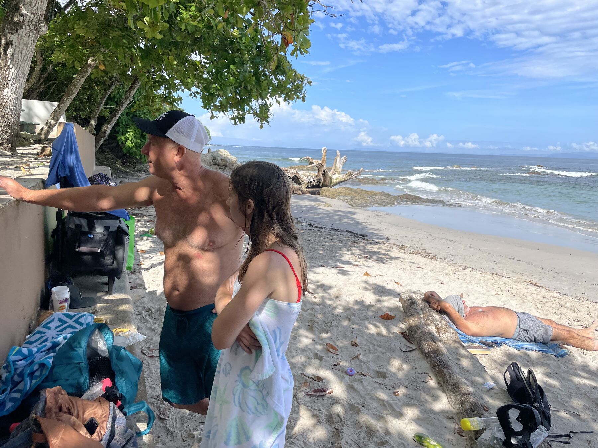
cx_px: 299
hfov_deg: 67.3
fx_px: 449
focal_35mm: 26
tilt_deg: -10.8
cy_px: 224
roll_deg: -2.6
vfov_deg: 53.1
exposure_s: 1/3300
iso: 32
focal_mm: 4.2
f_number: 1.6
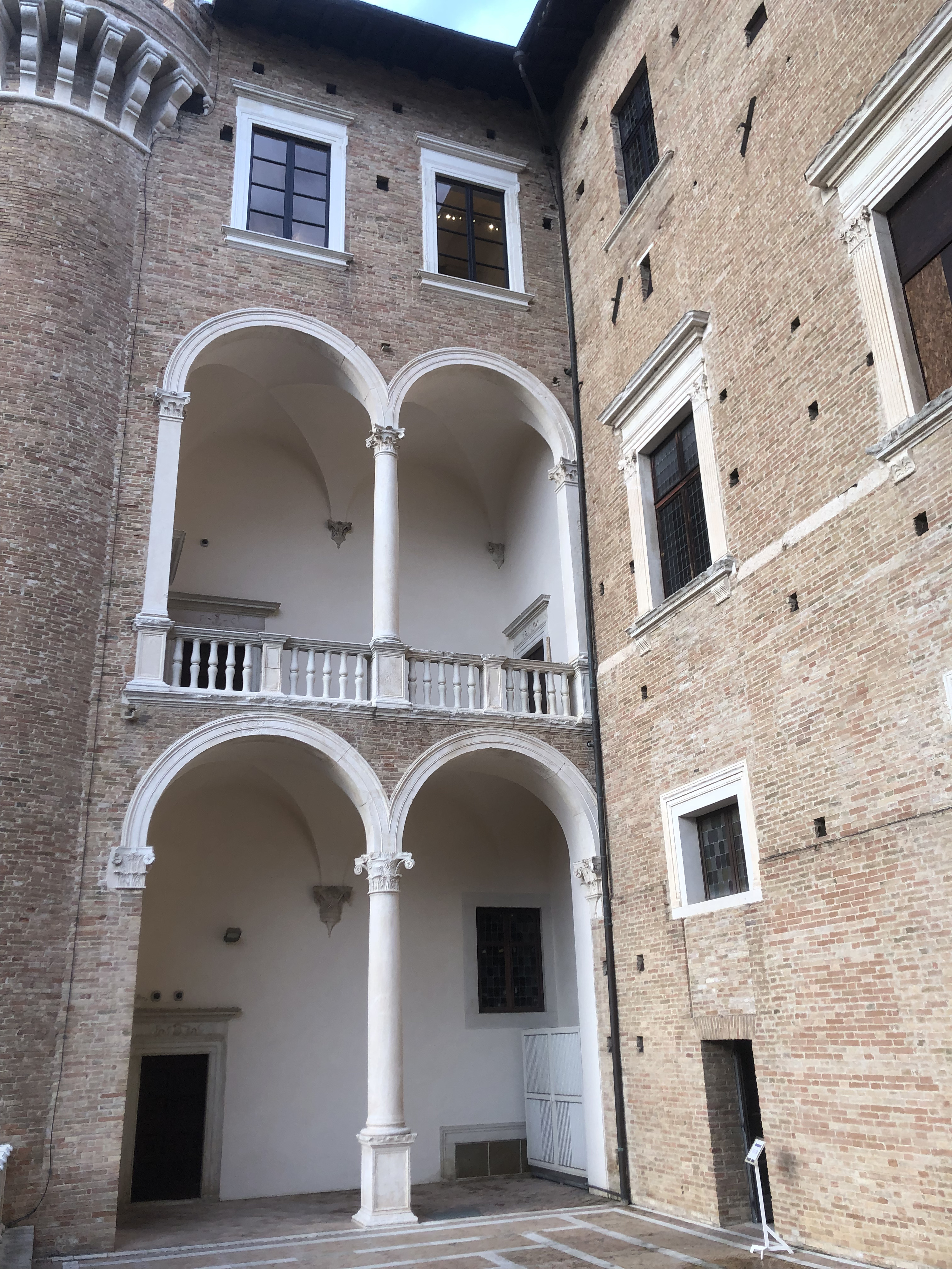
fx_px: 1027
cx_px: 476
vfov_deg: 63.4
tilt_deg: +21.9
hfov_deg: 49.7
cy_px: 634
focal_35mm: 28
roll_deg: +1.8
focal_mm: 4
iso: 40
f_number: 1.8
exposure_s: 1/120
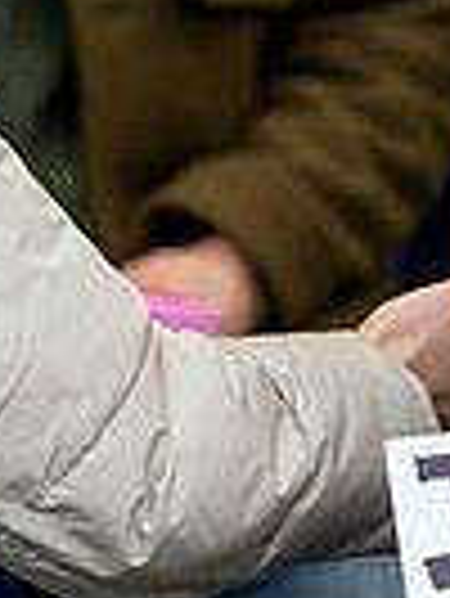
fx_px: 10158
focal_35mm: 587
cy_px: 411
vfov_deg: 3.4
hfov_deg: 2.5
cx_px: 950
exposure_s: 1/640
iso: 500
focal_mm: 140
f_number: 4.5
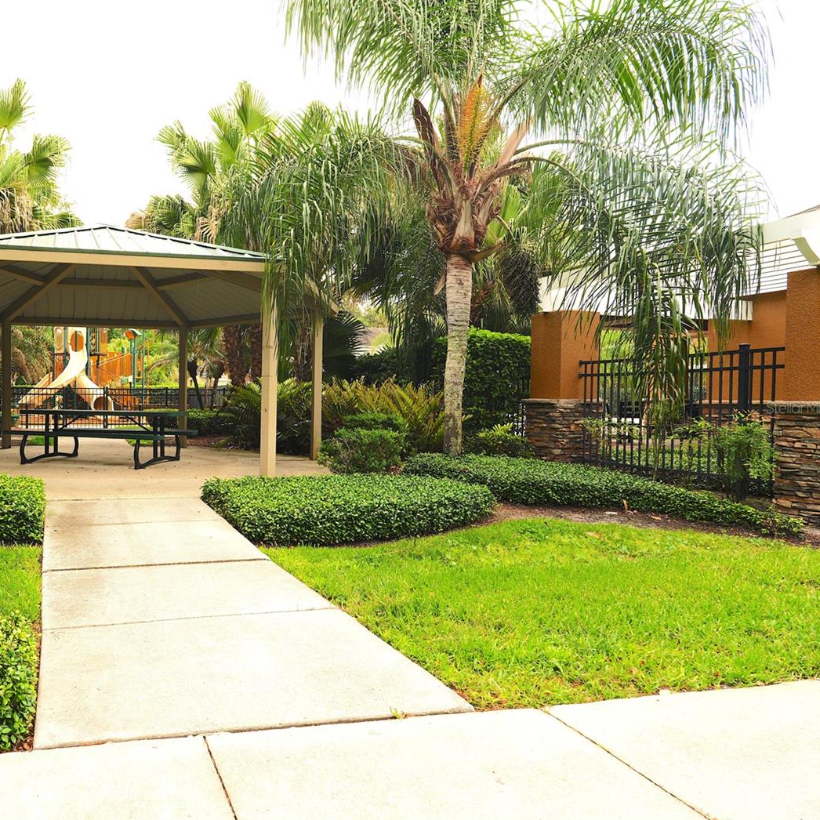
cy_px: 408
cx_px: 209
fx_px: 697
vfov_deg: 60.9
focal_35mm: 26
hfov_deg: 57.9
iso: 640
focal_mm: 20
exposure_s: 1/80
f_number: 8
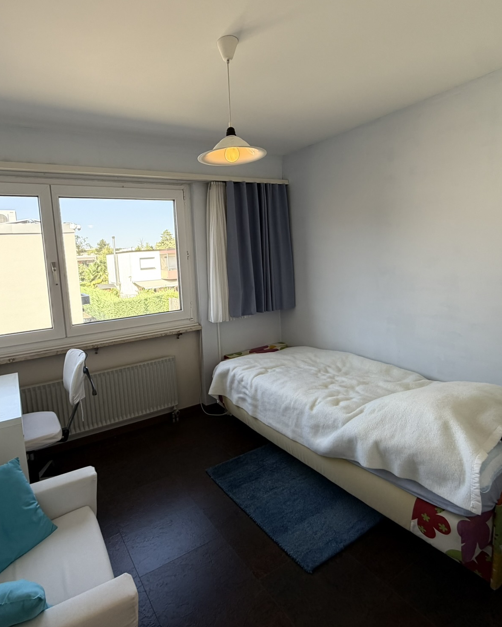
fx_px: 353
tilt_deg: -7.8
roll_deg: +3.3
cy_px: 301
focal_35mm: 19
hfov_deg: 70.1
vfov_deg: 83.3
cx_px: 202
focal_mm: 2.22
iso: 80
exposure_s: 1/121
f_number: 2.2
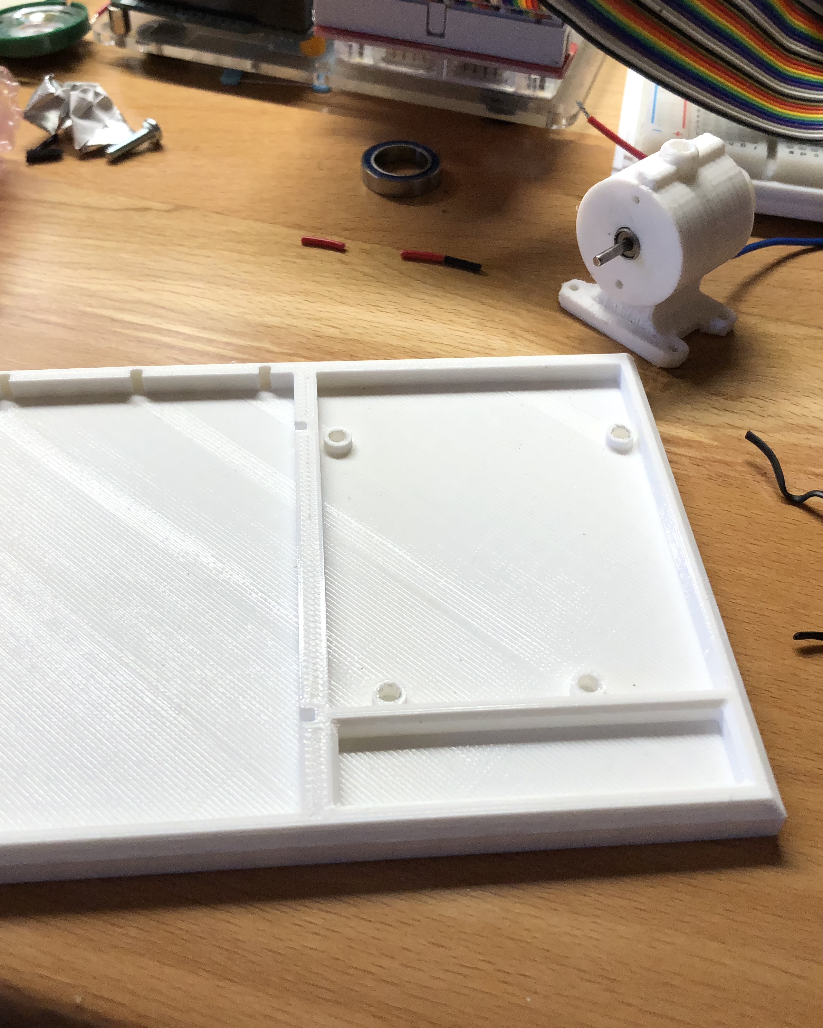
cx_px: 404
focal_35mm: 37
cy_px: 507
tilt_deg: -48.6
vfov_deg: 49.1
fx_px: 1126
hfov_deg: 40.1
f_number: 1.8
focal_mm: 3.99
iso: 64
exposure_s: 1/120
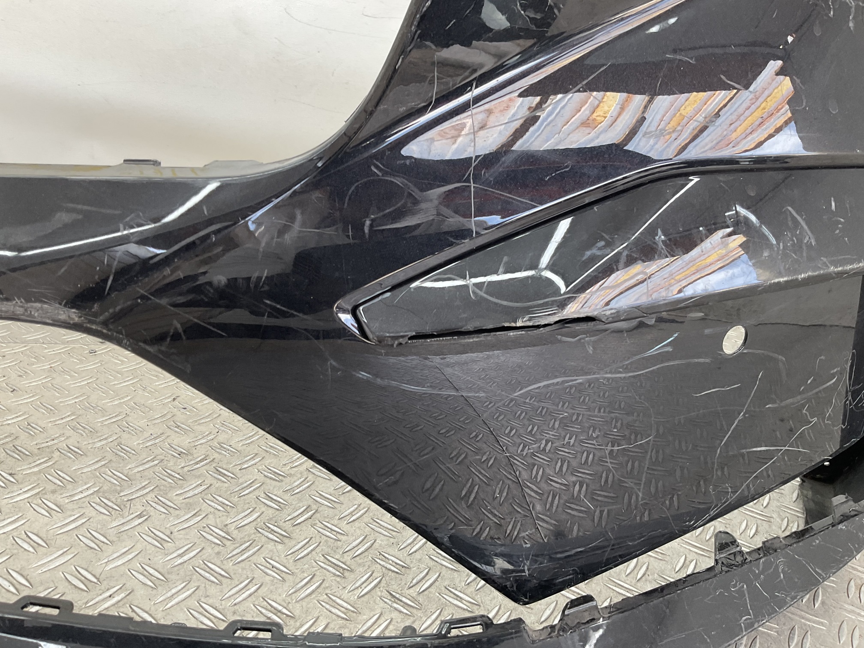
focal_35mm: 29
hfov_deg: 61.7
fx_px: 724
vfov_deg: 48.2
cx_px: 432
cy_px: 324
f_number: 1.8
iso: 32
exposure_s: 1/100
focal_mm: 3
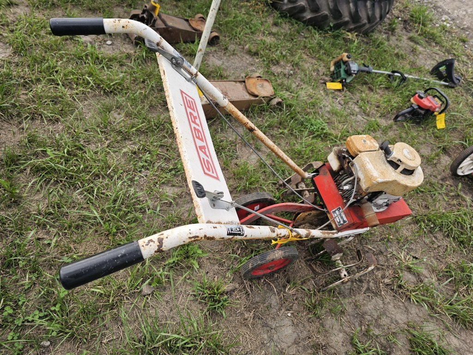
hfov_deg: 73.9
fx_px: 314
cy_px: 178
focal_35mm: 23
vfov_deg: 58.9
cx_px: 236
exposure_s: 1/192
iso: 10
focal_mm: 6.3
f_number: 1.7
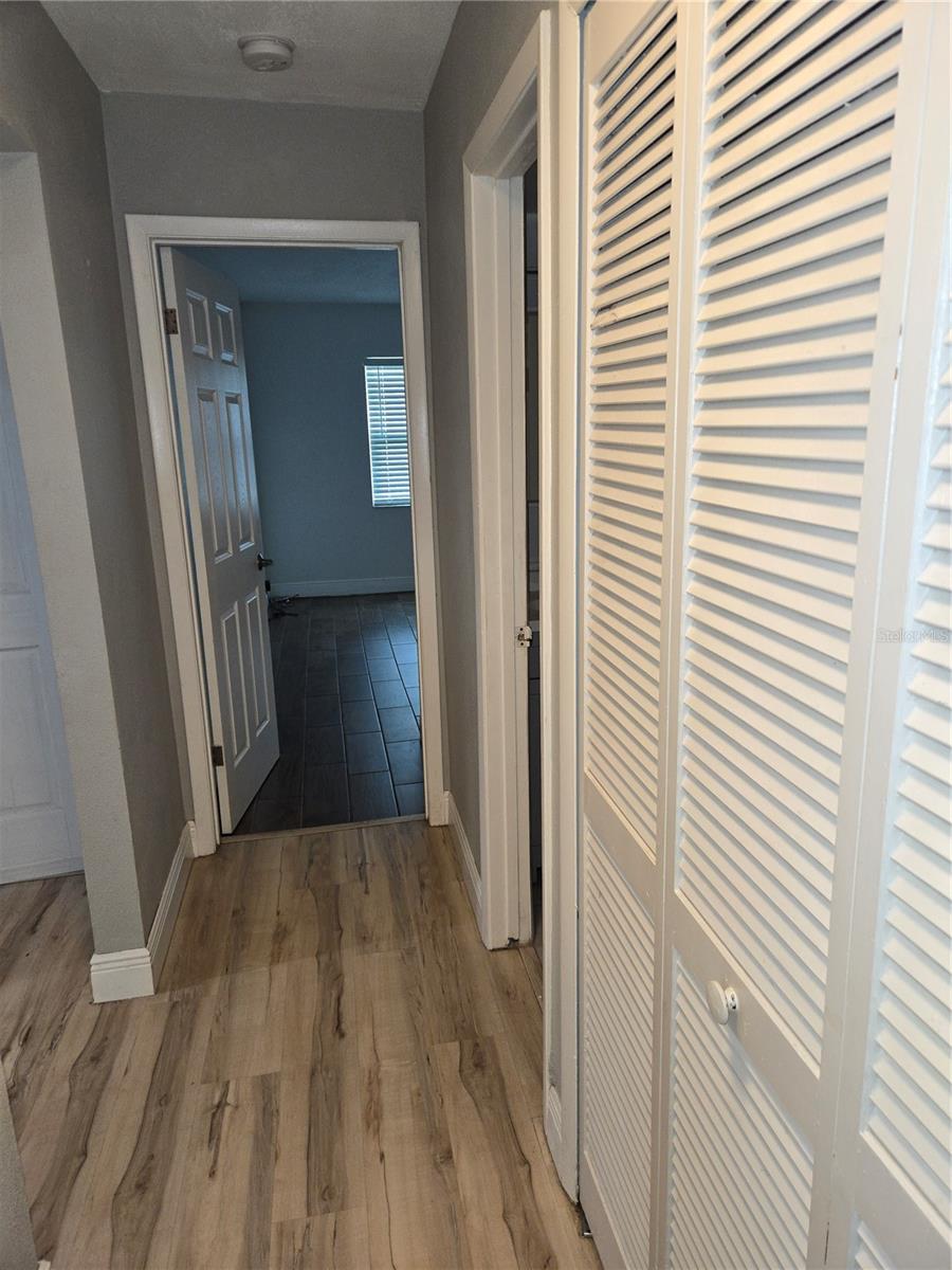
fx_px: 843
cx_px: 476
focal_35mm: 23
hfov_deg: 58.9
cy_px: 635
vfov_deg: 73.9
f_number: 1.8
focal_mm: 5.4
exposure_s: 1/40
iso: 100
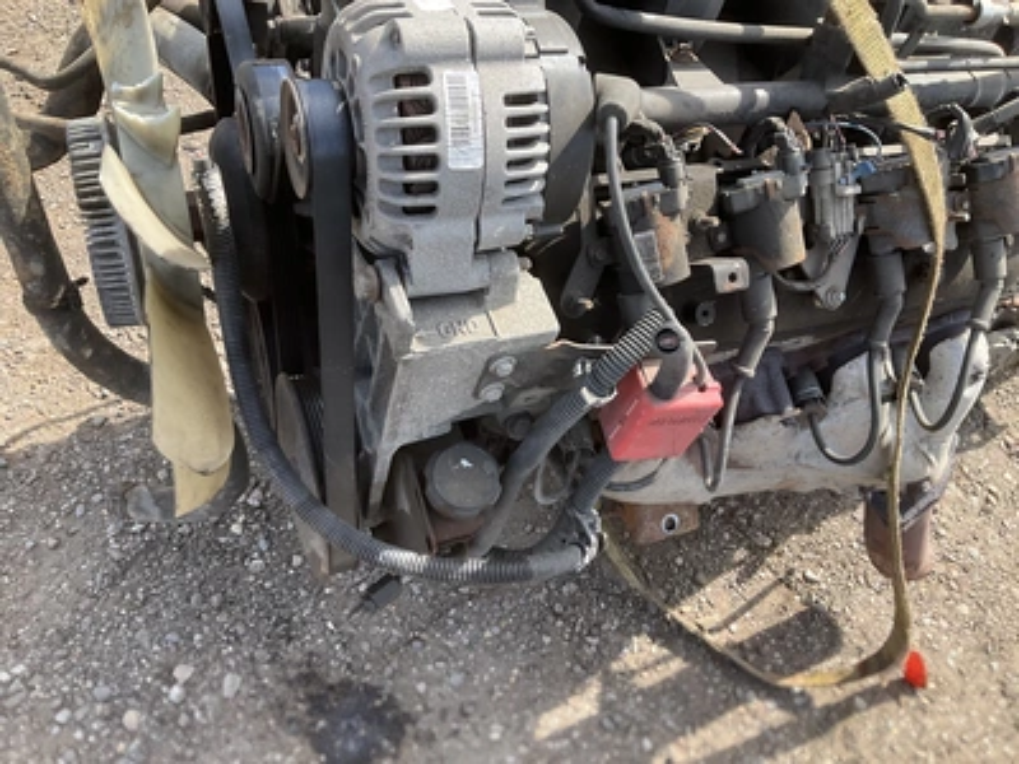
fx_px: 854
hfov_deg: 61.7
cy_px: 382
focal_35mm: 29
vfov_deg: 48.2
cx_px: 510
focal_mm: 3
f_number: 1.8
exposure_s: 1/325
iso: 25
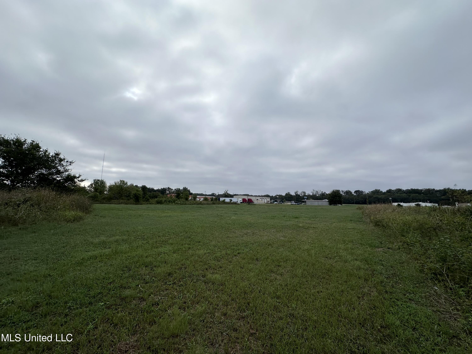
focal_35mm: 14
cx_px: 236
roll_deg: -1.6
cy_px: 177
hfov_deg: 102.1
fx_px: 191
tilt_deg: +8.7
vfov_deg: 85.7
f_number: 2.2
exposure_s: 1/2618
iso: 50
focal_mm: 2.22
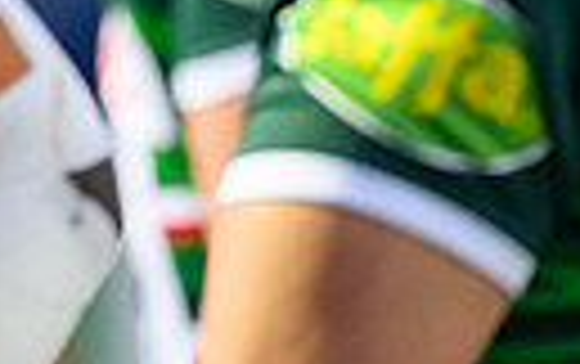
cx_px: -451
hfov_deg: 1.0
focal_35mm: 2004
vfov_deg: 0.7
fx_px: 31718
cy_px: -360
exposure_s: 1/1000
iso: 6400
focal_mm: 400
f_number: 2.8
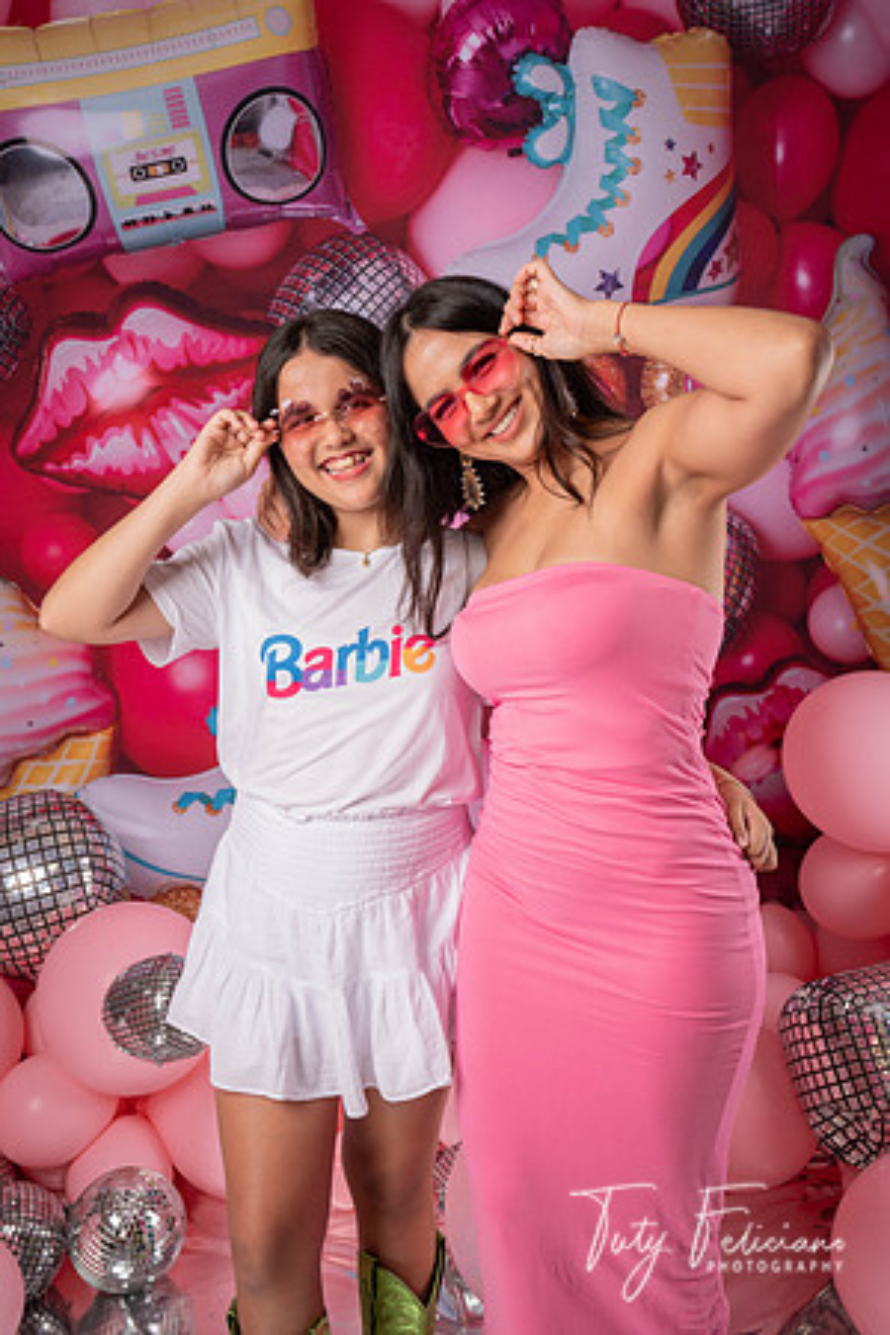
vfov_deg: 47.4
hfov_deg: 32.6
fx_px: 1520
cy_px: 668
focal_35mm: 41
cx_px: 445
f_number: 5.6
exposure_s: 1/80
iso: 250
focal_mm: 41
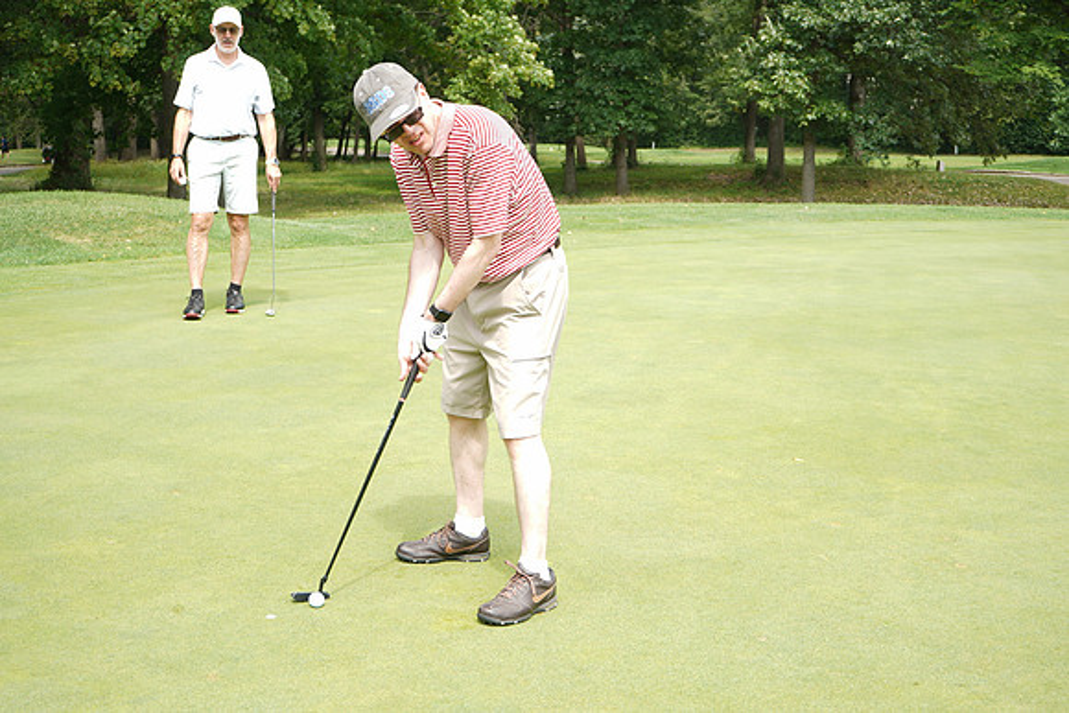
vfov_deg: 28.7
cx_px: 534
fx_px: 1396
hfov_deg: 41.9
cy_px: 356
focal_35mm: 47
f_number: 5.6
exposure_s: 1/100
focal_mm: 47
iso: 80
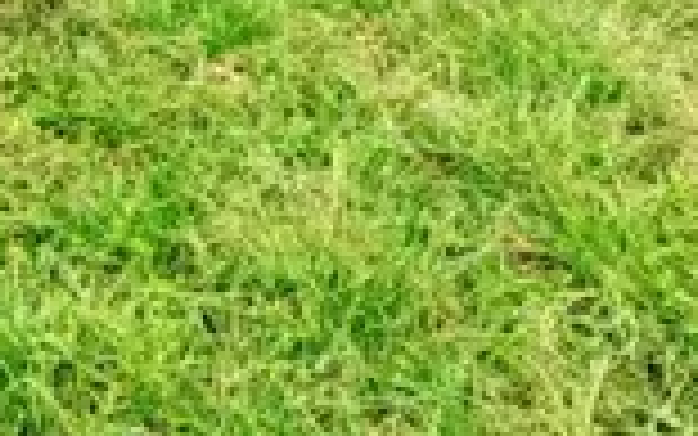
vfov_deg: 14.7
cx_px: -203
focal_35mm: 71
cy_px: -467
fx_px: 1351
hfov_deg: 25.2
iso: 50
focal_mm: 1.76
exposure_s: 1/231
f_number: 2.2
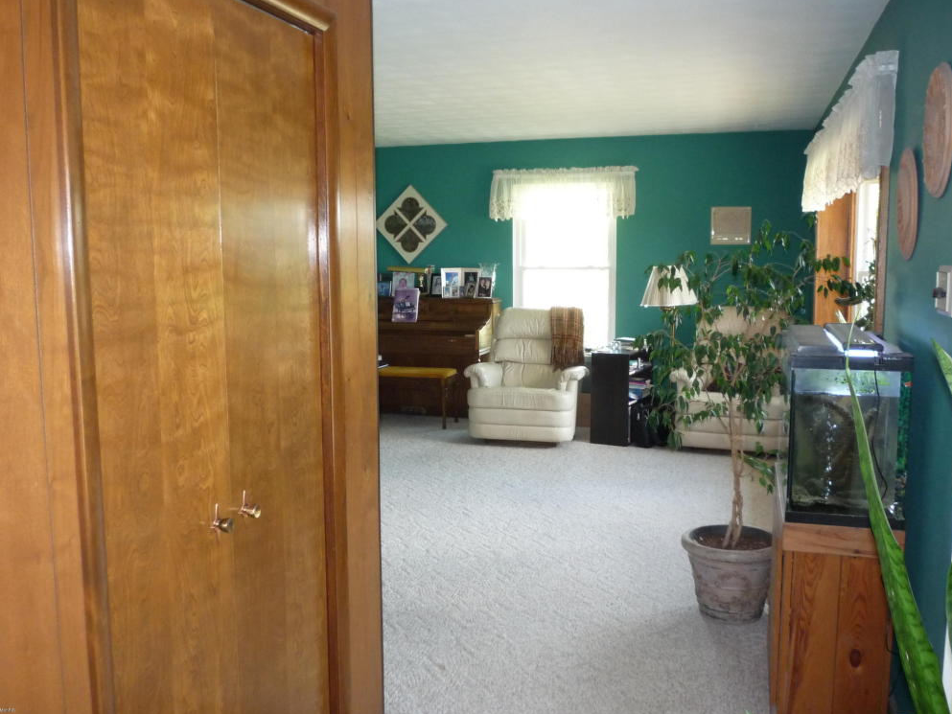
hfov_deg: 55.3
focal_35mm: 33
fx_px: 908
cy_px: 365
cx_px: 476
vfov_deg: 43.0
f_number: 3.3
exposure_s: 1/30
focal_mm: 5.2
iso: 250
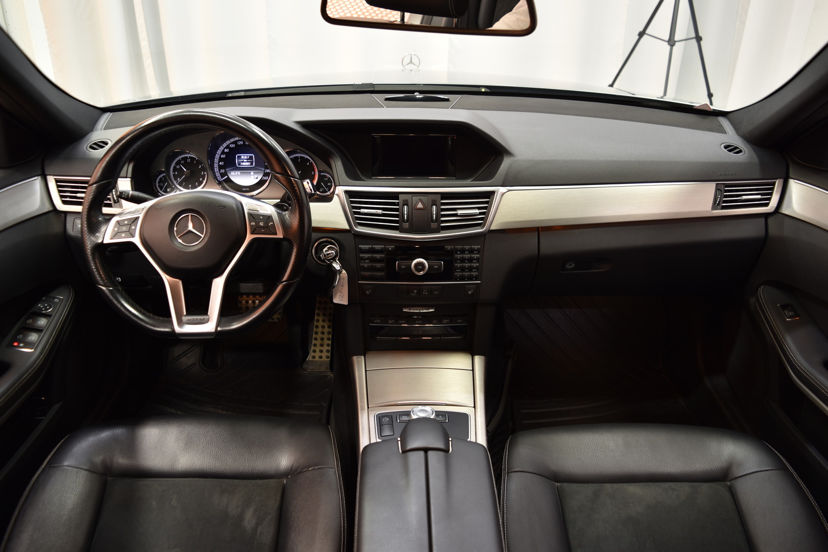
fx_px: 621
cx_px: 414
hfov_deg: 67.4
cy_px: 276
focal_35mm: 27
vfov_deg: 47.9
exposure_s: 1/5
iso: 100
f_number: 3.5
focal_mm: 18
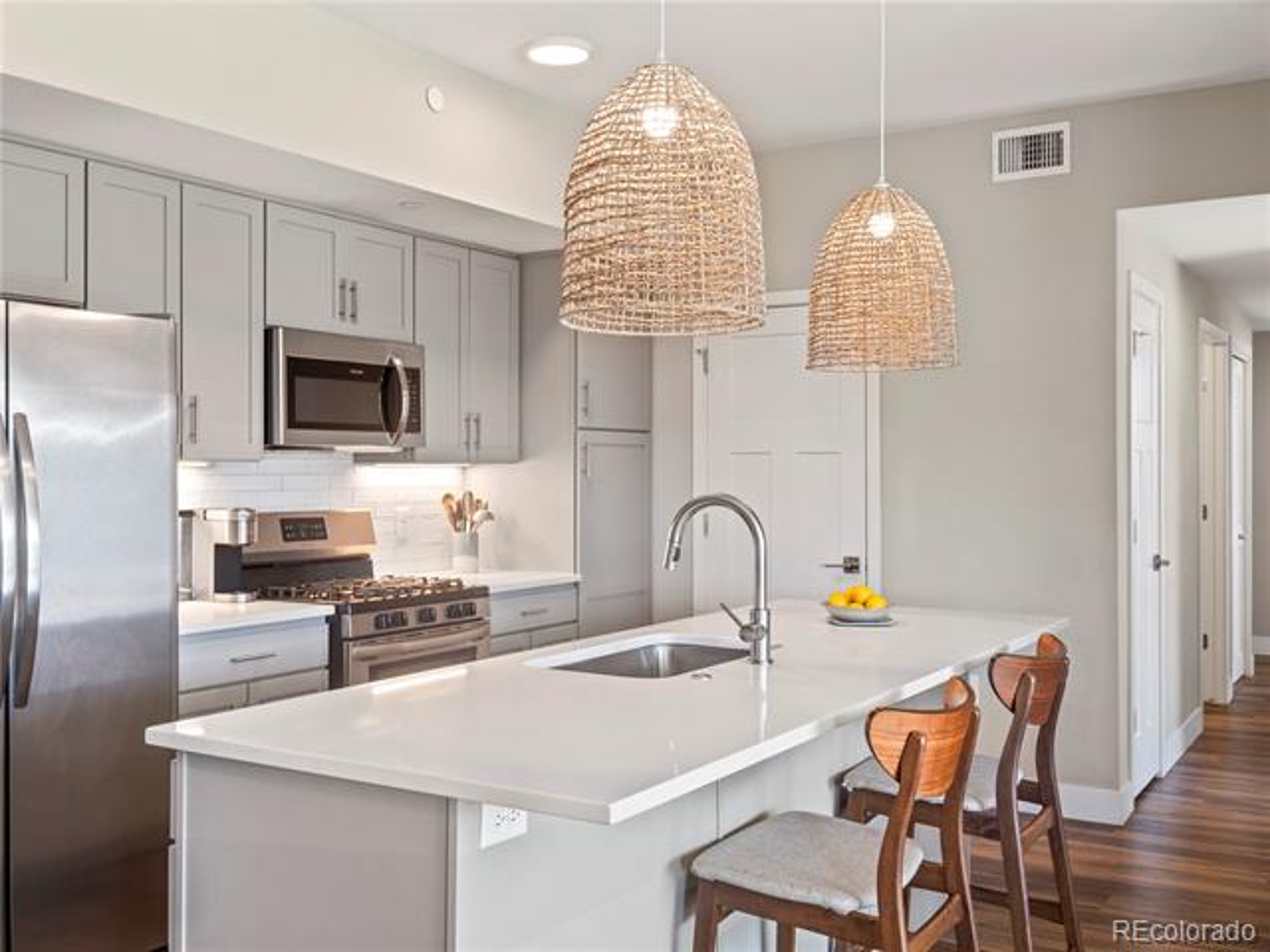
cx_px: 635
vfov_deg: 38.7
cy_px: 476
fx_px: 1357
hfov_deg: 50.1
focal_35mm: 37
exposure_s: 1/20
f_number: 4
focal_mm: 18
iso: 200
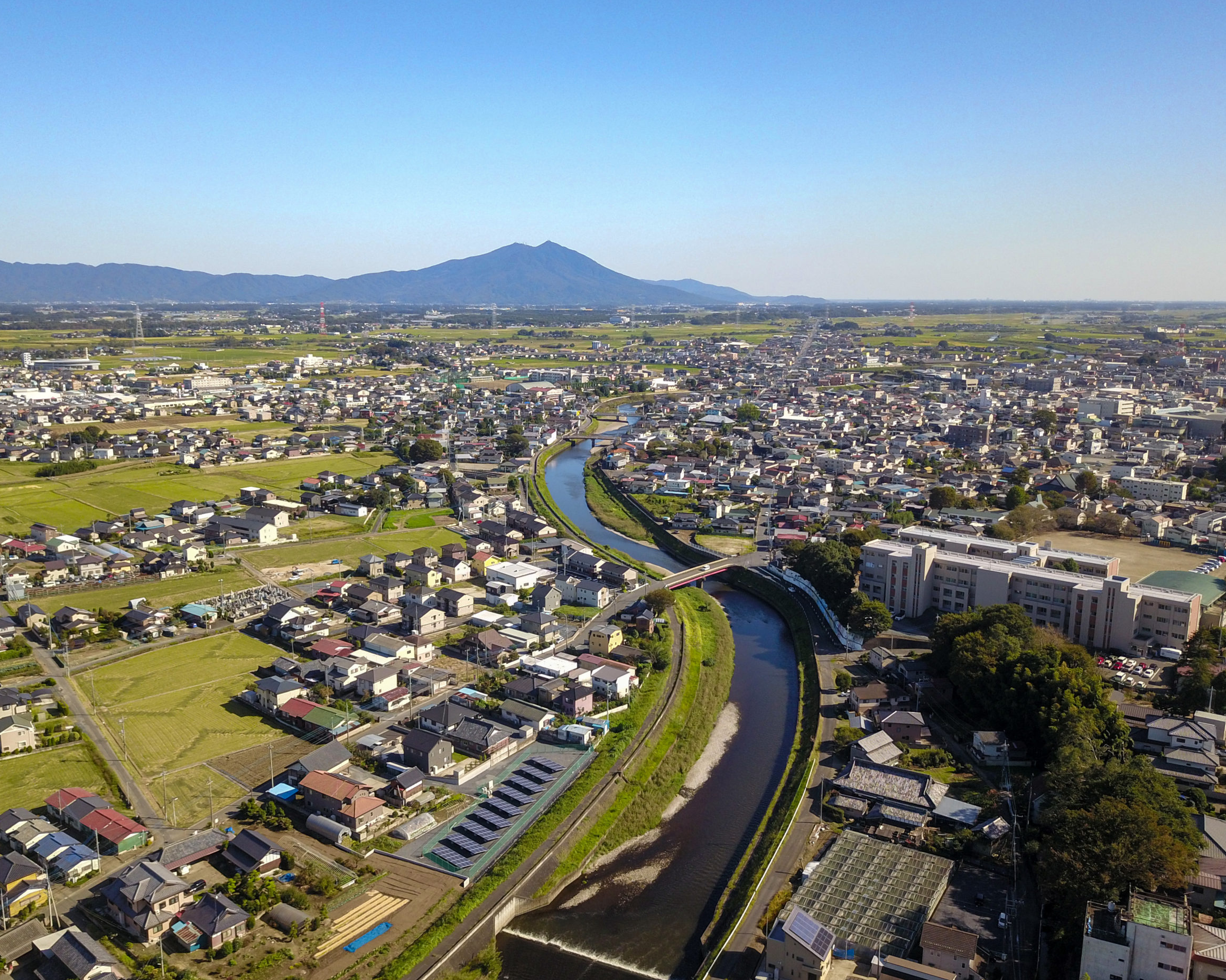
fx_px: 1016
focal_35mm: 28
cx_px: 569
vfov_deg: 51.5
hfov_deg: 62.1
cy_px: 489
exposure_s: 1/131
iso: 100
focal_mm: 4.7
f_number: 2.2
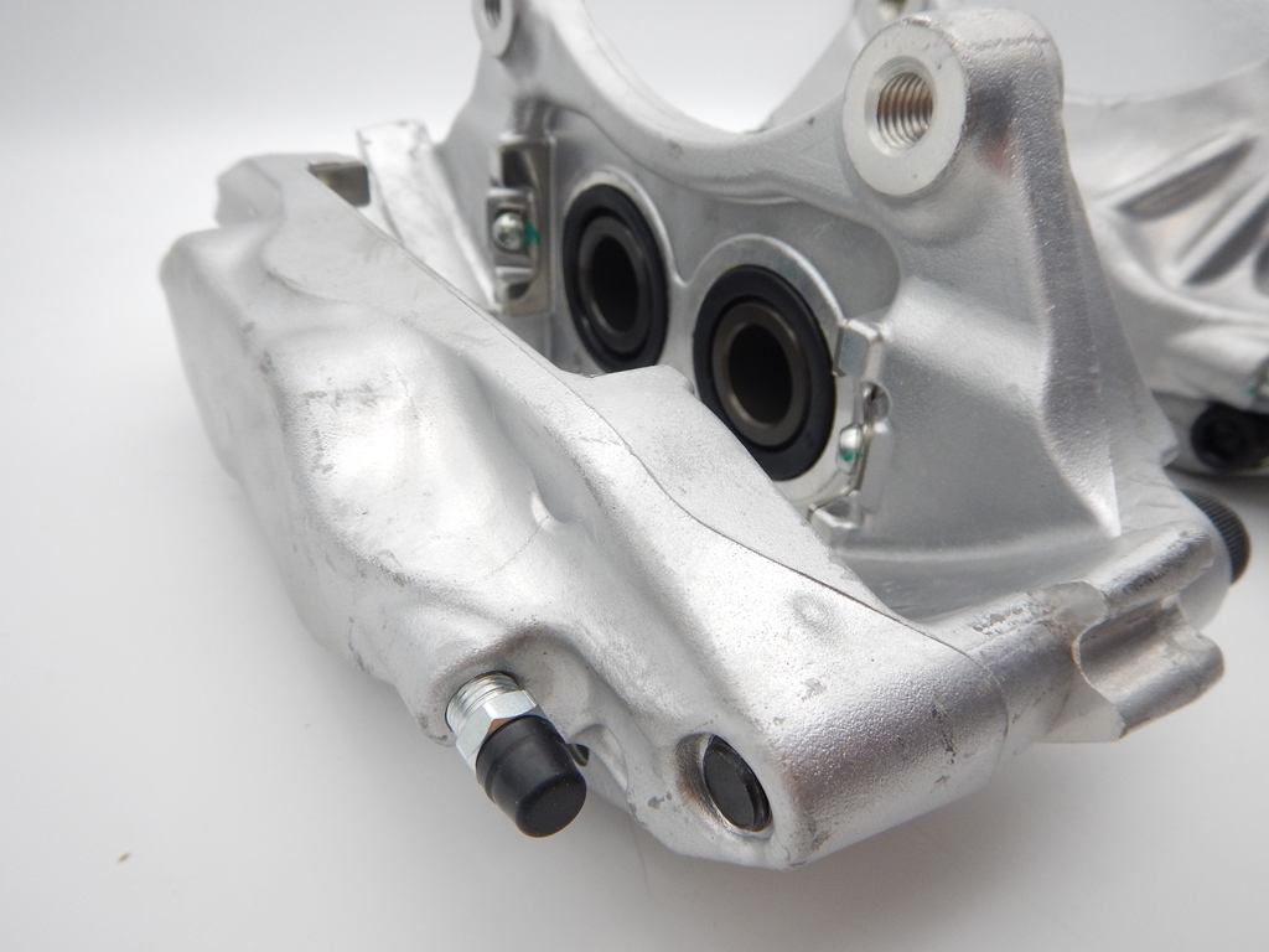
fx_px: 880
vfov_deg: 56.8
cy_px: 476
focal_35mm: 24
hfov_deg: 71.6
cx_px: 634
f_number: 2.8
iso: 180
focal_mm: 4.3
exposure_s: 1/250
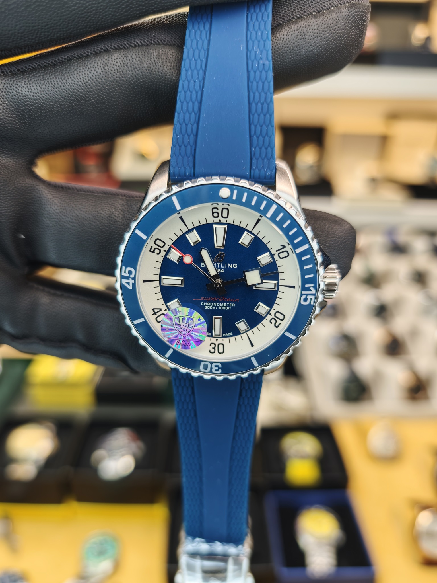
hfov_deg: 58.9
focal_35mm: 23
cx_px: 218
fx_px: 387
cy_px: 292
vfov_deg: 73.9
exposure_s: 1/112
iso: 50
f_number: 1.62
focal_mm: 6.55
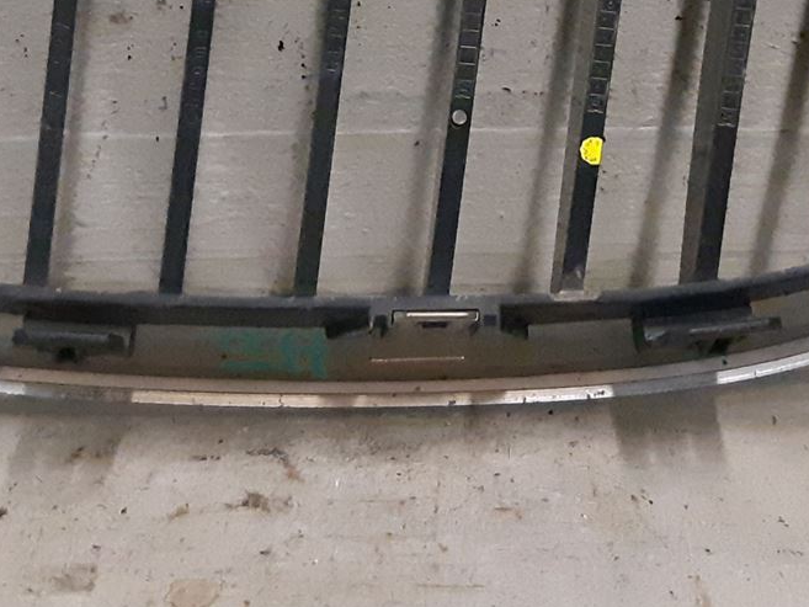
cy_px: -107
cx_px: 485
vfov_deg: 17.4
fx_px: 1893
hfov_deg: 24.1
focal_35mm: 81
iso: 800
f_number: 1.7
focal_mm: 3.93
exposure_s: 1/198
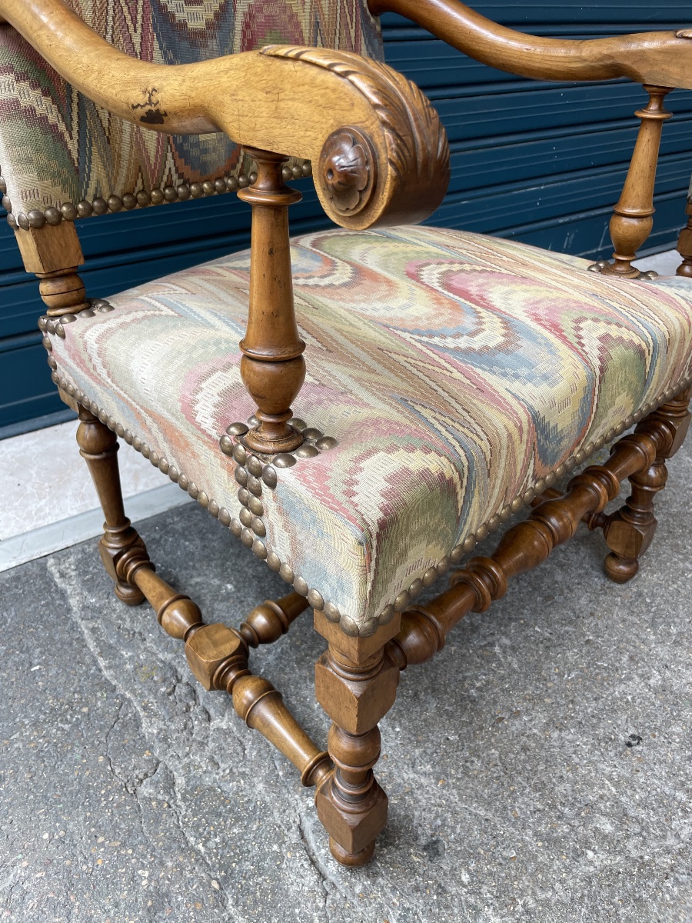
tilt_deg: -33.0
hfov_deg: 53.1
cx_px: 346
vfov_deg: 67.3
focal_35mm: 26
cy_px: 462
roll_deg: +0.2
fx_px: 693
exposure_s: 1/100
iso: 50
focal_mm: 4.2
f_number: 1.6
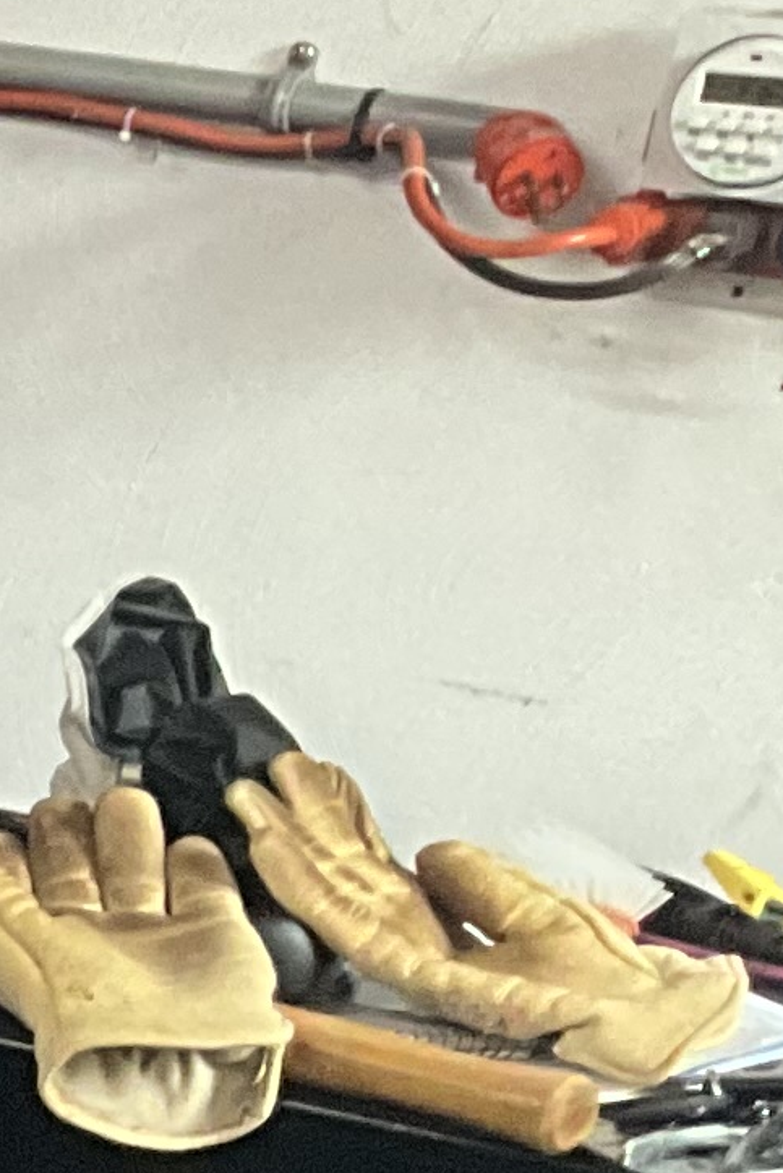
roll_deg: -3.5
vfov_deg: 11.6
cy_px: 1829
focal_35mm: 168
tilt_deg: -24.4
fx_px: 5478
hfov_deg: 6.5
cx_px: -2419
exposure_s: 1/60
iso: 160
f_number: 1.8
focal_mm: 3
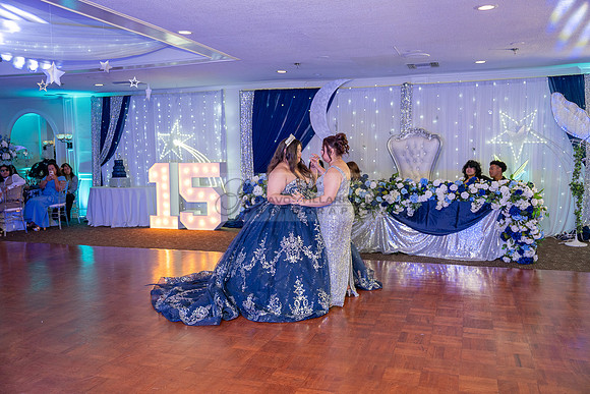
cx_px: 295
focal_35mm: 32
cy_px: 197
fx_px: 525
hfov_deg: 58.7
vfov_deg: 41.1
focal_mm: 32
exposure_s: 1/200
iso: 1250
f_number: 2.8
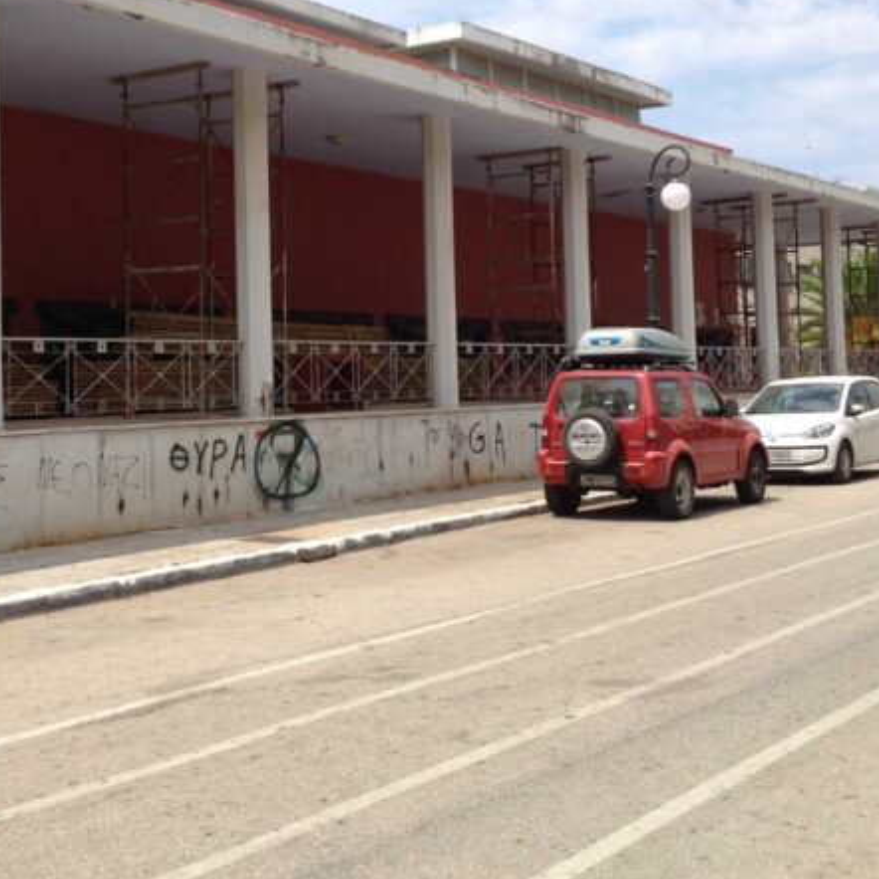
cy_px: 284
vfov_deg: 30.3
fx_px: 1609
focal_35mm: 56
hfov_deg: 30.4
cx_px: 326
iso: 50
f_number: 2.4
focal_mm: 4.28
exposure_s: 1/1534
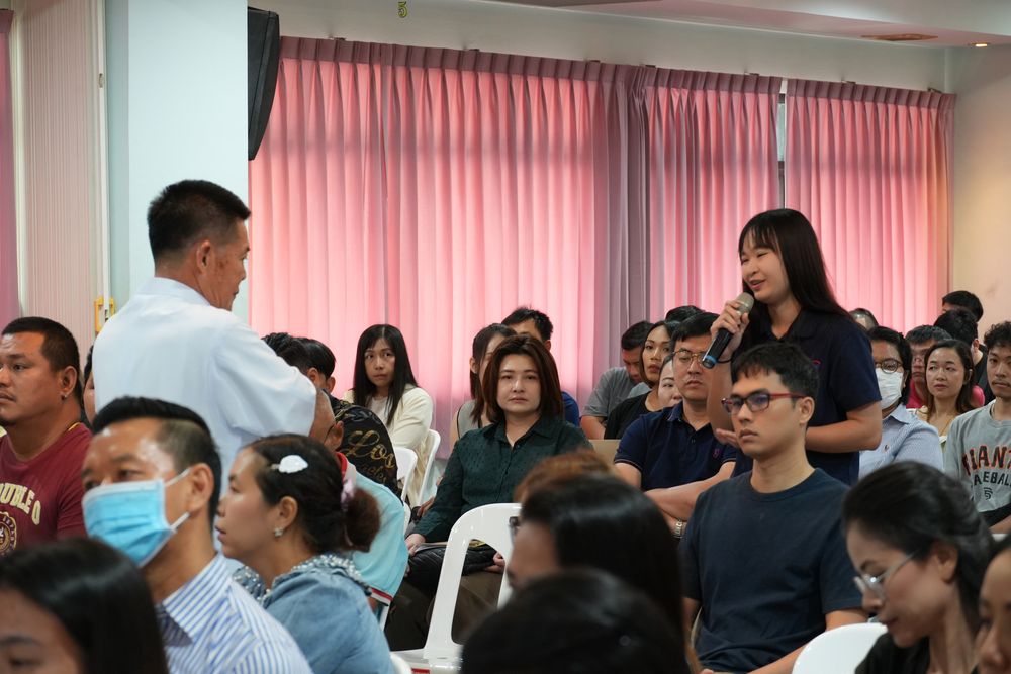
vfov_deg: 13.0
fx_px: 2949
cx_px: 506
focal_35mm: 105
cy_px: 337
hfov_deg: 19.5
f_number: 5.6
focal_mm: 70
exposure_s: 1/30
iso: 1600
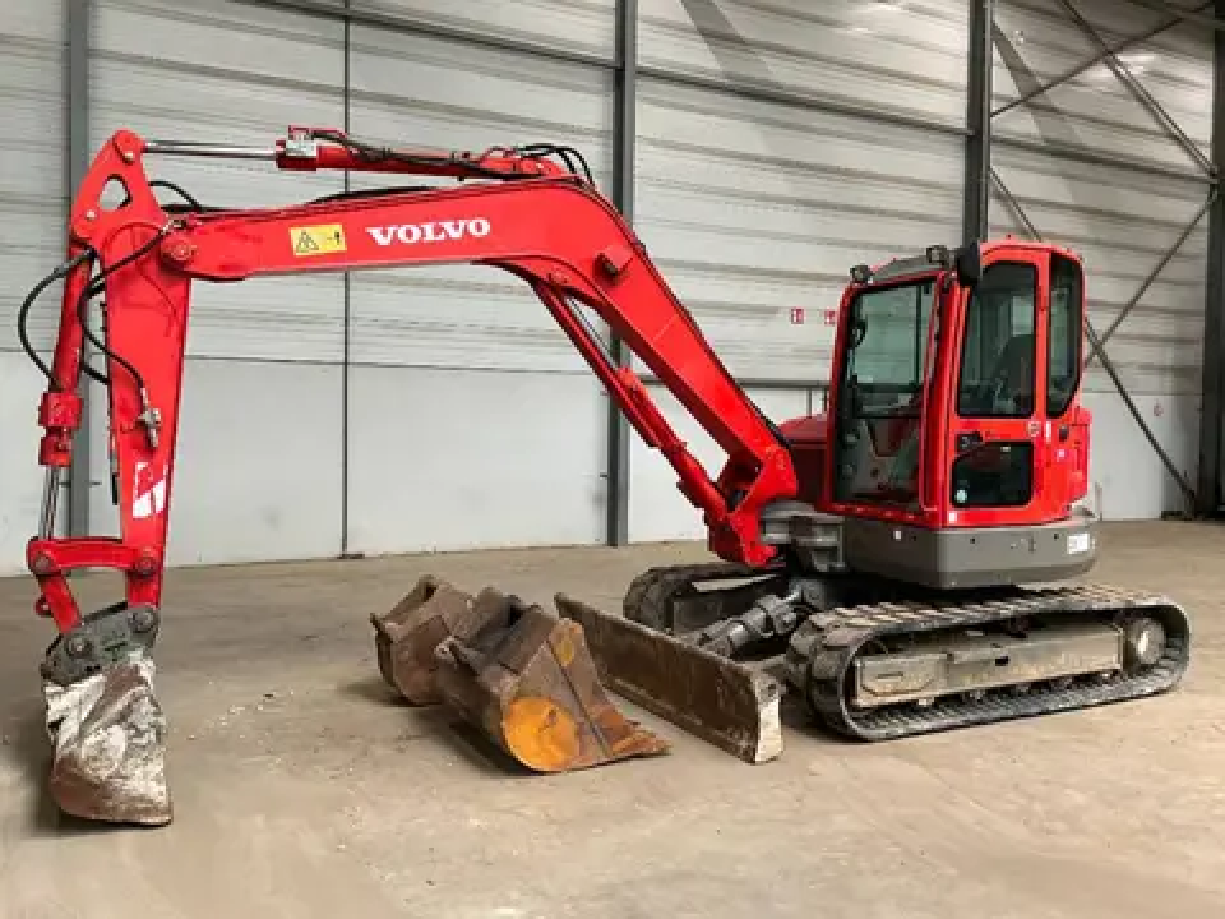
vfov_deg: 48.2
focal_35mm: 29
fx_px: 1026
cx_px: 612
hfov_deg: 61.7
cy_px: 460
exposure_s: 1/69
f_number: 1.8
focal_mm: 3
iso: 64
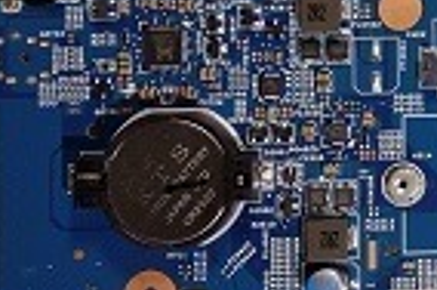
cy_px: -225
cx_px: 883
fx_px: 2107
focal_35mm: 174
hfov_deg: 10.8
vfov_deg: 7.6
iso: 100
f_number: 8
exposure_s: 1/5
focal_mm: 22
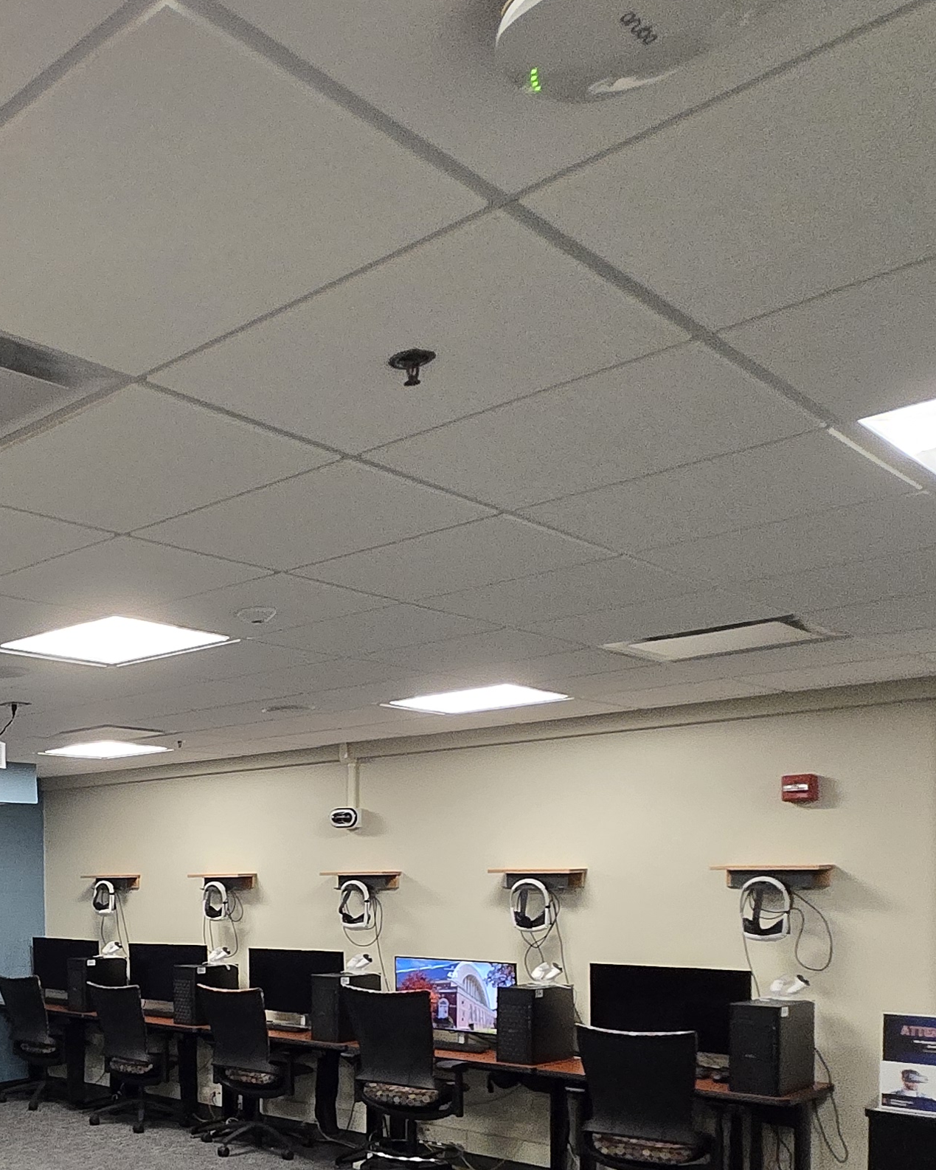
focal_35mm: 32
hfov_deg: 38.2
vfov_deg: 52.2
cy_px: 931
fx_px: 1108
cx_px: -87
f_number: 2.2
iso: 320
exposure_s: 1/60
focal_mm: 1.7
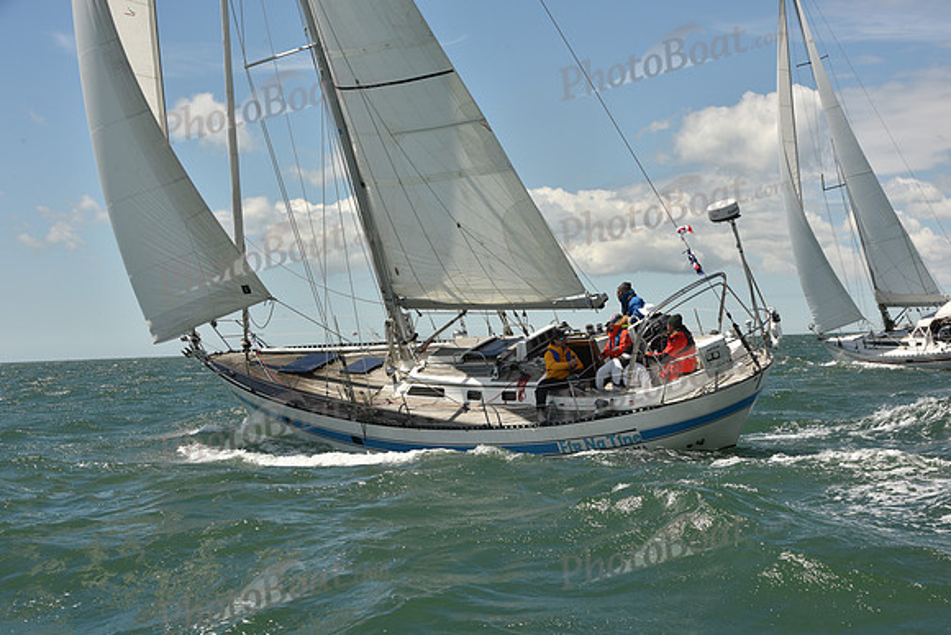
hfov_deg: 28.8
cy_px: 318
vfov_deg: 19.5
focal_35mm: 70
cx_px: 476
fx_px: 1850
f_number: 11
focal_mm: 70
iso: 320
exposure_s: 1/800
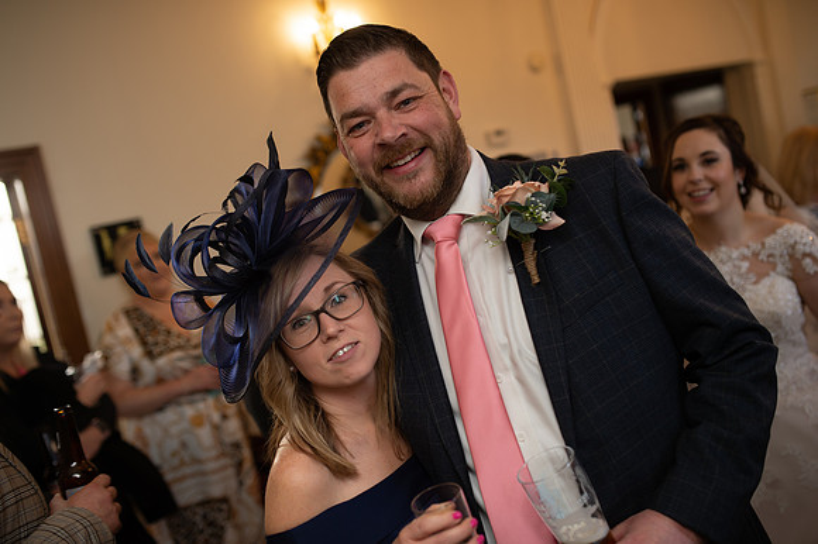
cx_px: 409
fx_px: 795
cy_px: 272
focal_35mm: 35
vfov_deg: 37.8
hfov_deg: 54.5
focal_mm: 35
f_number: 2.5
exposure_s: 1/100
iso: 100
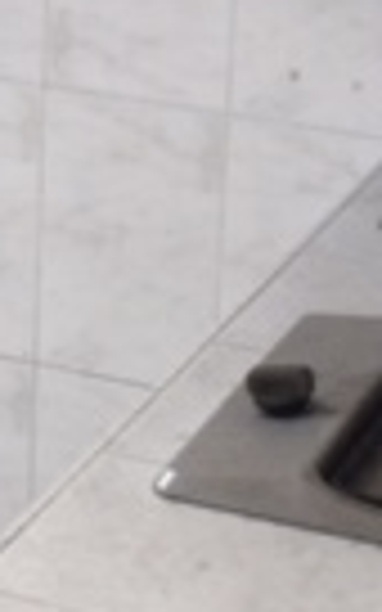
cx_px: -49
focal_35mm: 145
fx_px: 2415
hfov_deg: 9.0
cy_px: 158
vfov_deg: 14.4
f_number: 2.2
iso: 32
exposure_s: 1/460
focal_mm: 4.15
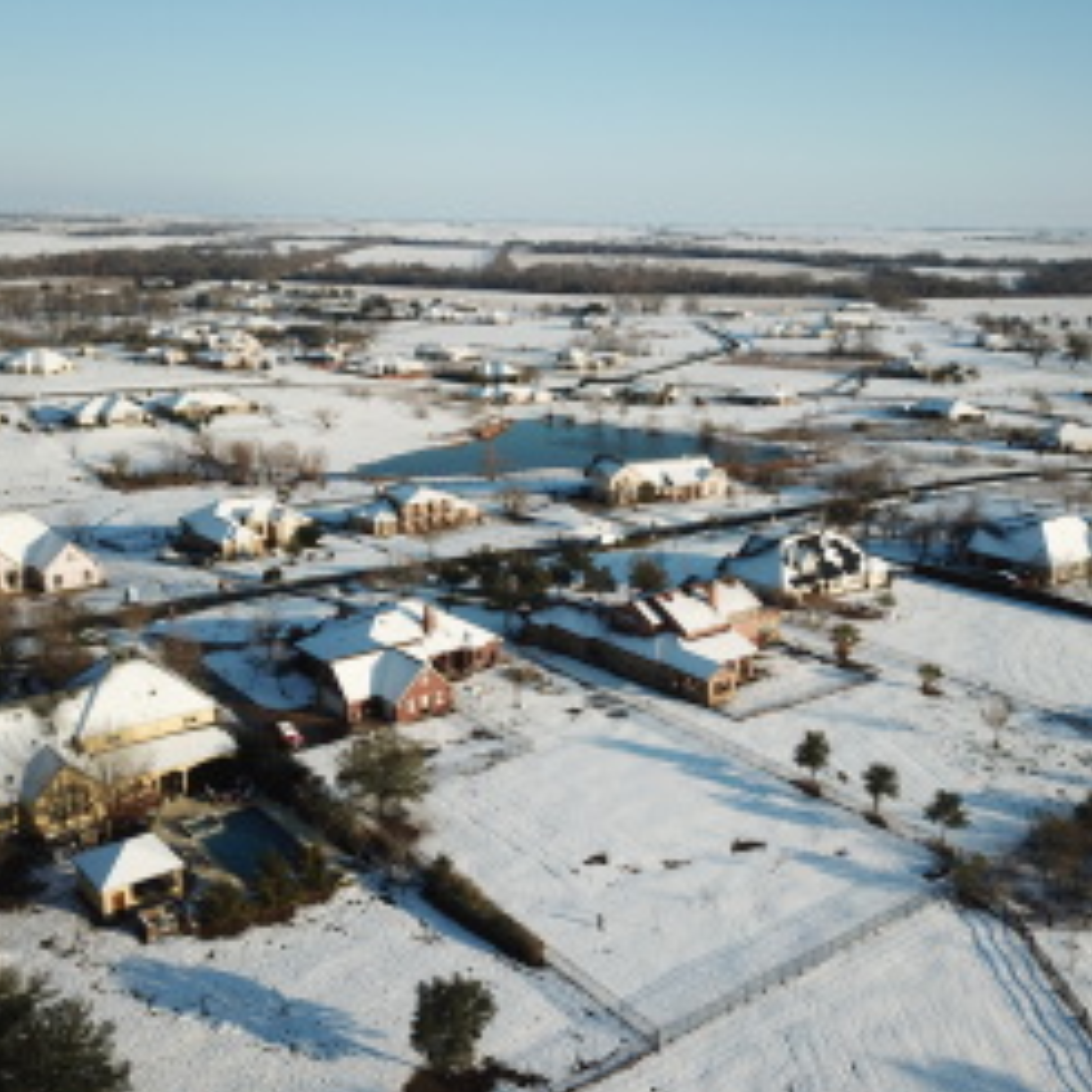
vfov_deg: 48.4
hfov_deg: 48.4
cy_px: 553
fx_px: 1213
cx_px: 591
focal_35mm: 34
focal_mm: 4.73
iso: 100
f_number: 2.2
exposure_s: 1/100
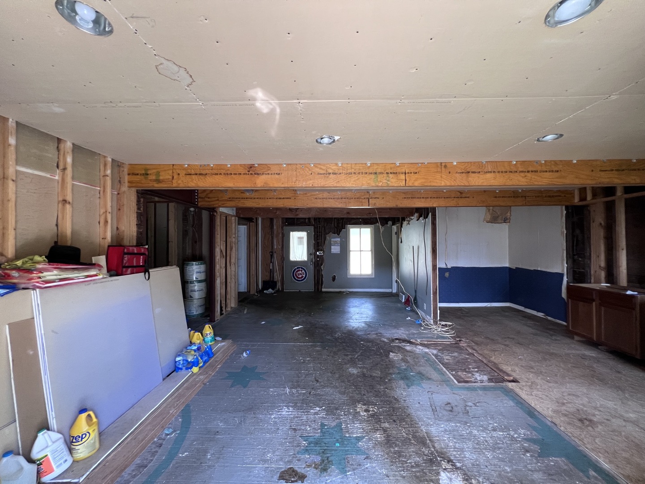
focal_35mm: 13
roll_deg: -0.6
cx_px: 322
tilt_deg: +0.4
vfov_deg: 89.9
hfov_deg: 106.2
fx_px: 242
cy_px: 242
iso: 250
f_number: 1.8
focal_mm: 1.57
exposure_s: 1/79
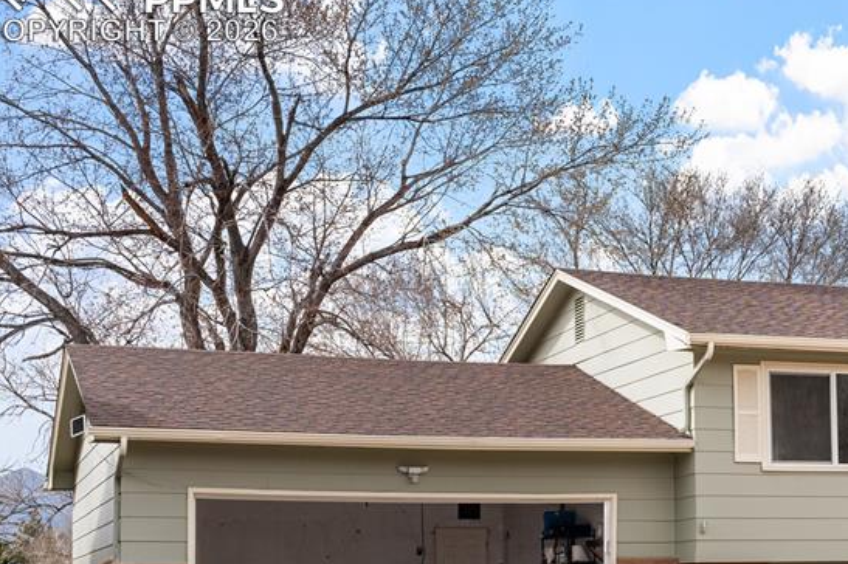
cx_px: 767
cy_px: 485
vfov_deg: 18.3
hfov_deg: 26.7
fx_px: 1725
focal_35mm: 73
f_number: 8
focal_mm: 26.1
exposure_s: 1/80
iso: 100
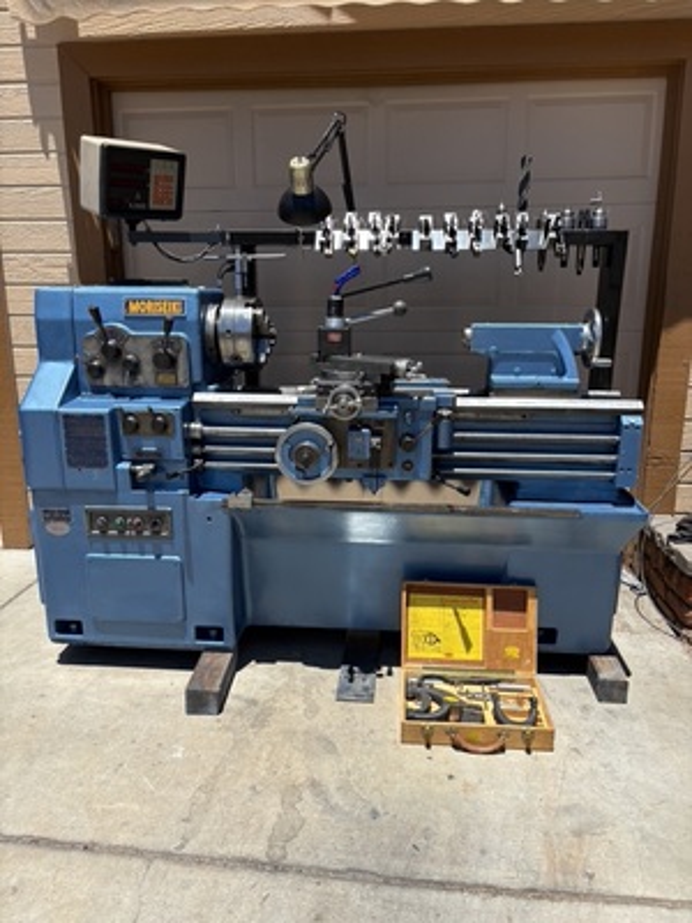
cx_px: 346
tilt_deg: -10.7
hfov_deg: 53.1
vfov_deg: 67.3
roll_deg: -1.0
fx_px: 693
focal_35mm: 26
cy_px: 462
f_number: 1.6
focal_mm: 5.96
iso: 50
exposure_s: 1/2538
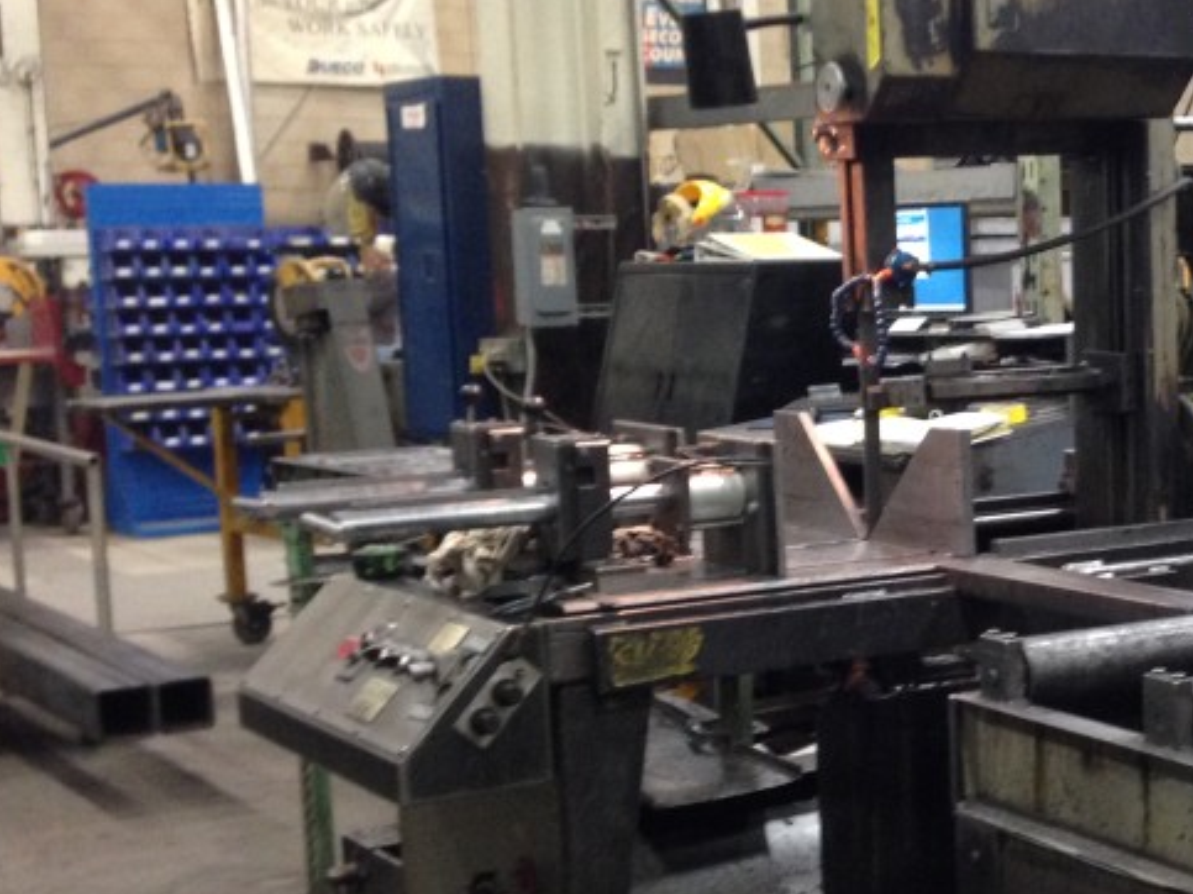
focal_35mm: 70
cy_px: 546
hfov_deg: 26.6
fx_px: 2412
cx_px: 1129
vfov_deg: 21.0
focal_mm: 4.12
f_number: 2.4
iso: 200
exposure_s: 1/20
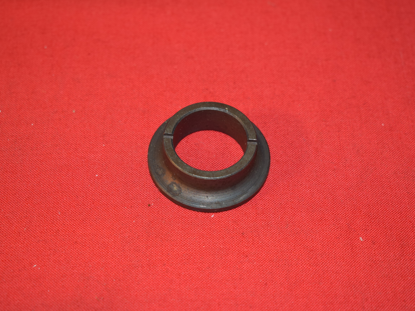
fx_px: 935
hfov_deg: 25.0
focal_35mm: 78
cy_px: 155
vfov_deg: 18.9
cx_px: 214
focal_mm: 48
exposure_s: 1/30
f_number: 5.6
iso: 400
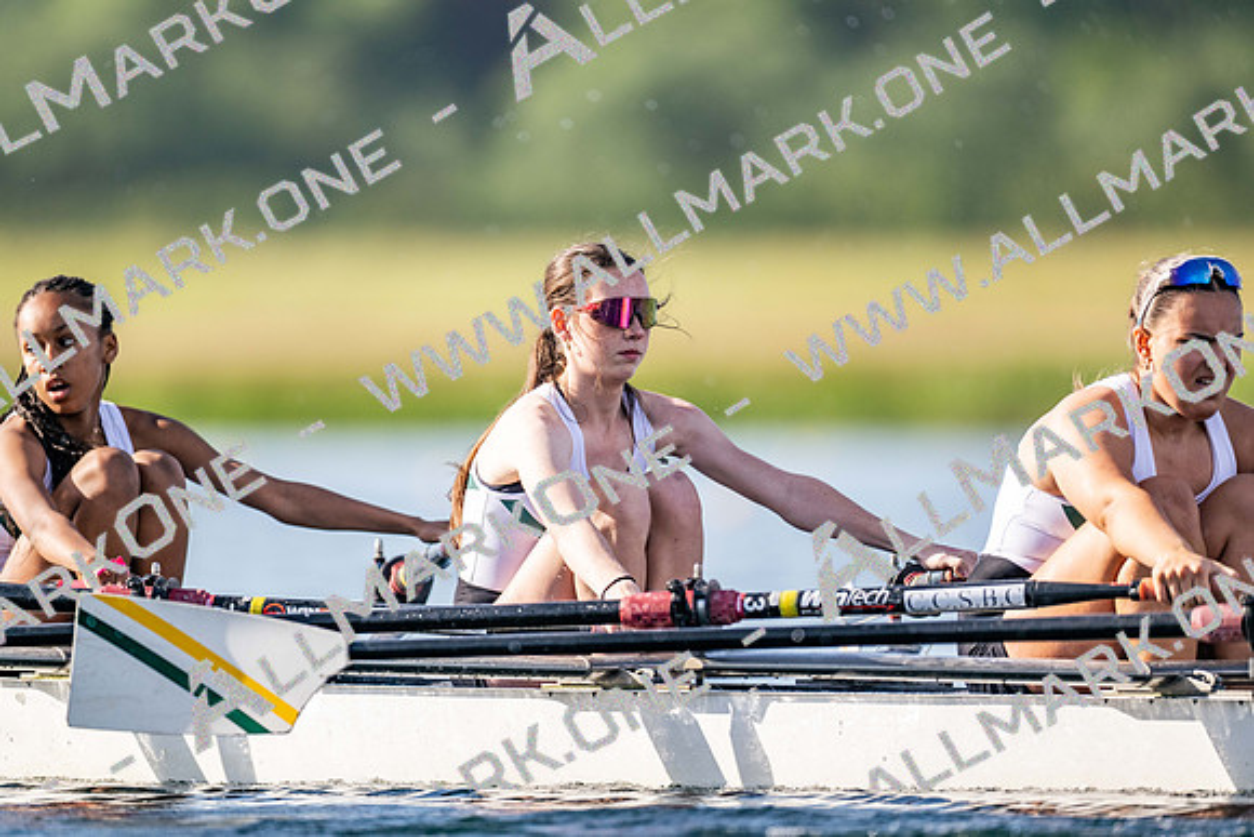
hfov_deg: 3.4
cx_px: 627
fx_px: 20904
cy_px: 418
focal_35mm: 600
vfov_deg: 2.3
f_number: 4
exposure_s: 1/2500
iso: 400
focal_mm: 600
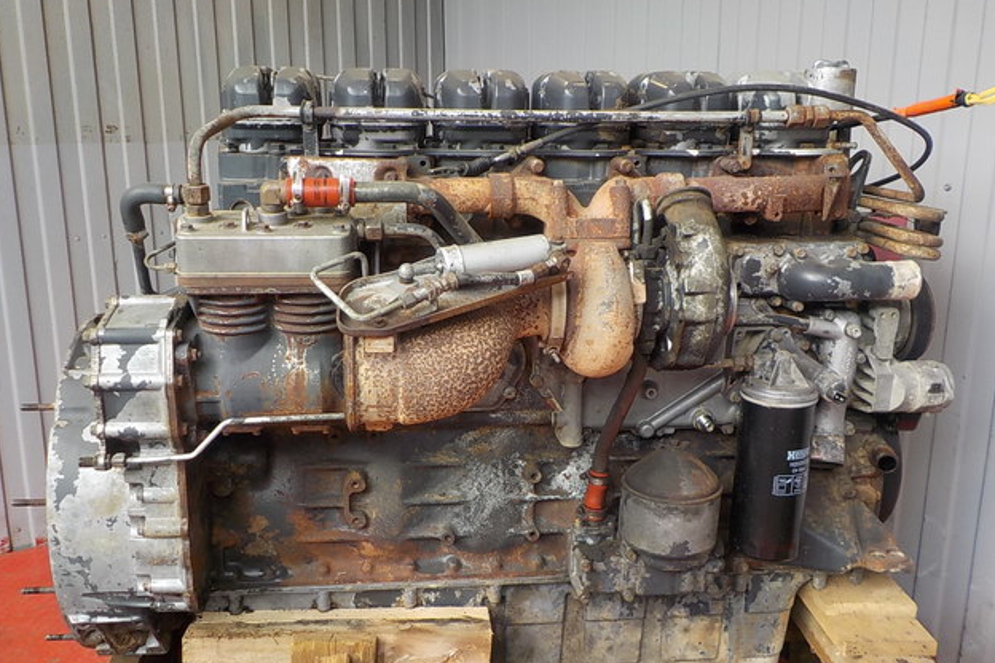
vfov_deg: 41.1
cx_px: 488
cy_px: 362
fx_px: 884
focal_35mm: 32
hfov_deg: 58.7
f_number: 3.3
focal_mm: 4.1
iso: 125
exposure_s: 1/125
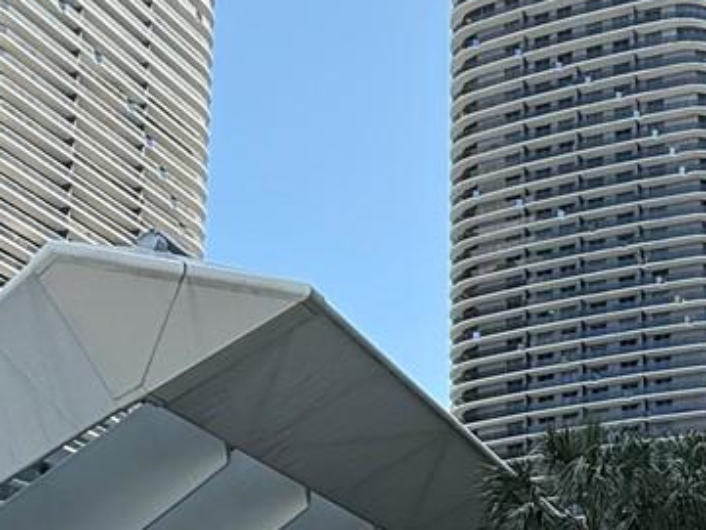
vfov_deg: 21.8
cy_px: 643
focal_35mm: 62
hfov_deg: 29.6
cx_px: 669
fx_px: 1265
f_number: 2.2
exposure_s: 1/549
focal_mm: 2.22
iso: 64
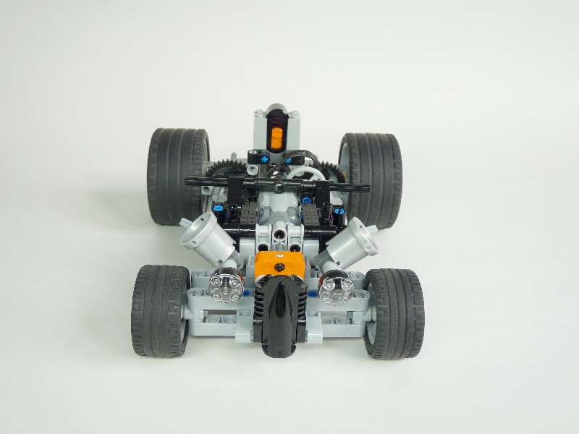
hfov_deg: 56.8
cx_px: 290
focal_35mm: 32
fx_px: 535
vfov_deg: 44.2
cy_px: 217
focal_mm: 5.8
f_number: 3
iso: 100
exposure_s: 1/40
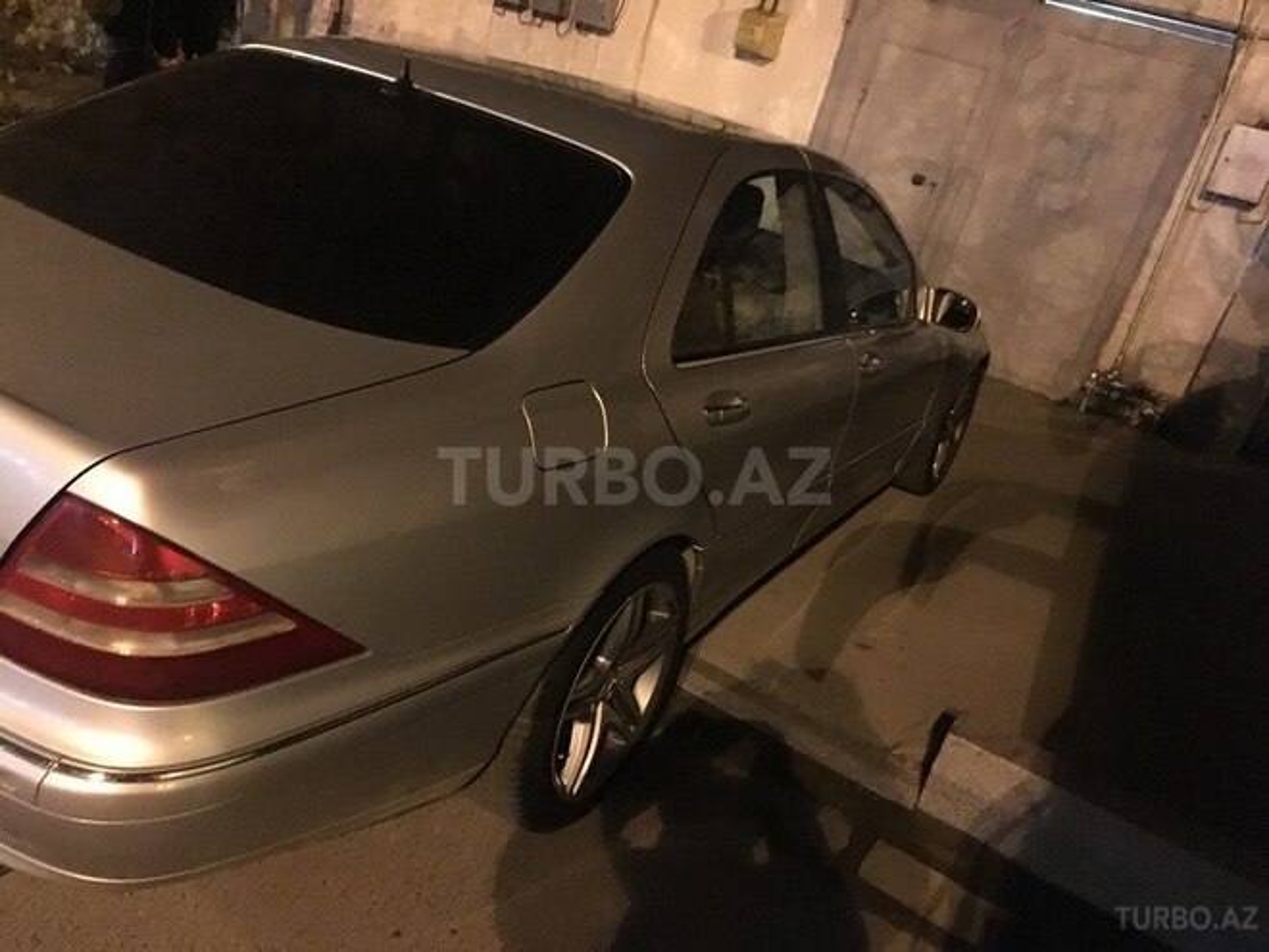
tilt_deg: -23.3
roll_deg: -16.8
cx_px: 634
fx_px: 1063
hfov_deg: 61.7
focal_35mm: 29
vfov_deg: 48.2
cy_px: 476
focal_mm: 4.15
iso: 1000
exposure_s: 1/17
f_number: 2.2
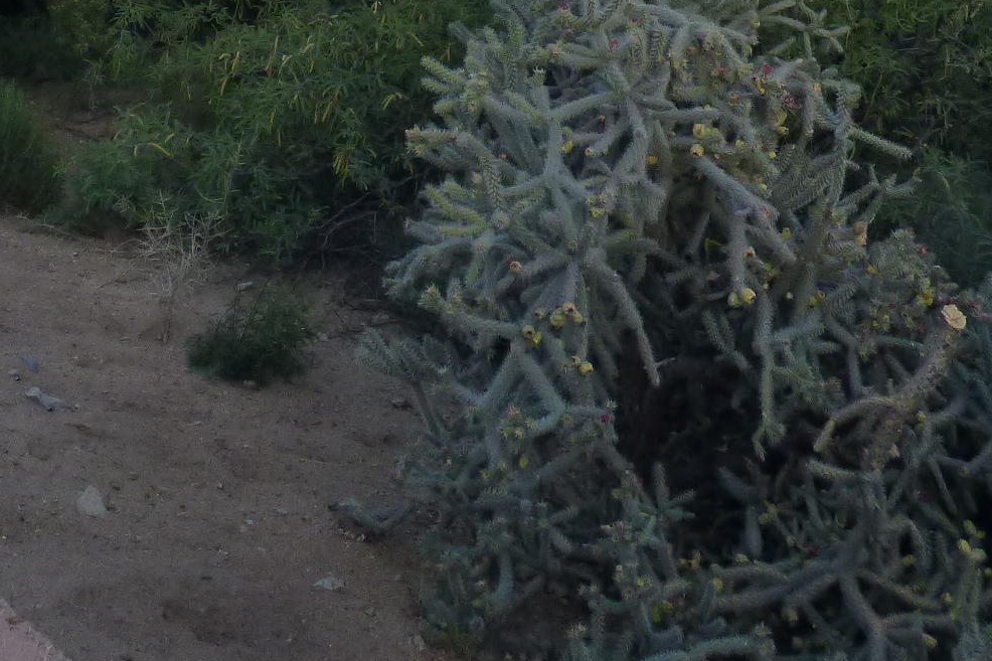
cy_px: -142
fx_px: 1488
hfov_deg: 36.5
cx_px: 339
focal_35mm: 54
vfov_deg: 22.9
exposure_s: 1/500
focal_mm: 3.58
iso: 200
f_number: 2.8
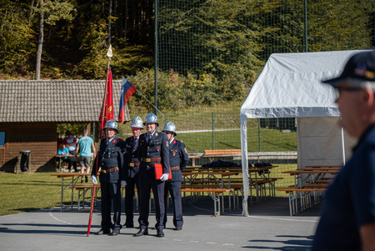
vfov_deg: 18.2
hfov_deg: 27.0
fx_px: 782
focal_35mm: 75
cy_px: 126
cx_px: 188
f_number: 2.8
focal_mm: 75
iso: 100
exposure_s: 1/2000
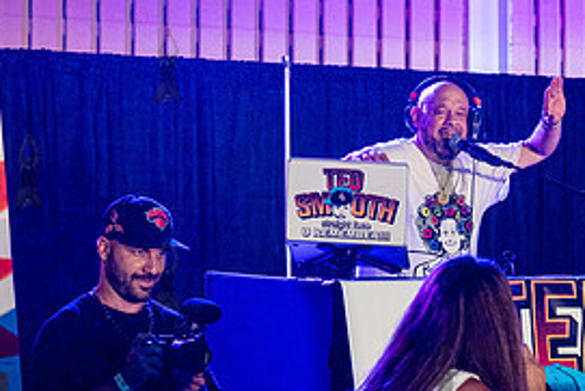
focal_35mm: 128
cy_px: 170
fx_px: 2081
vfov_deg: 10.7
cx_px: 445
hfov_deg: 15.9
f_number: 3.5
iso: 6400
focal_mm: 58
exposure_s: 1/1000
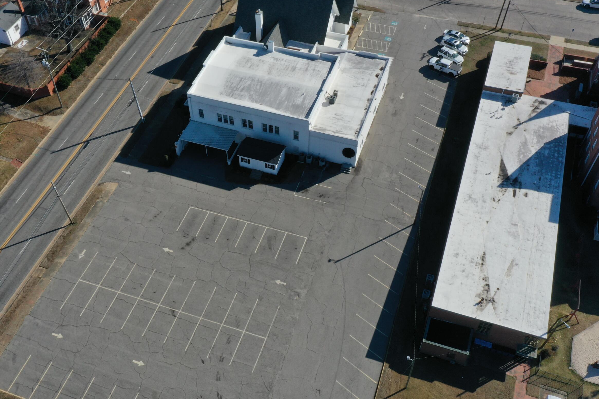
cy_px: 233
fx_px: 599
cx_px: 262
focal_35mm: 36
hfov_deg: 53.0
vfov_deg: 36.8
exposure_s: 1/200
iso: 100
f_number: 11
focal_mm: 10.26
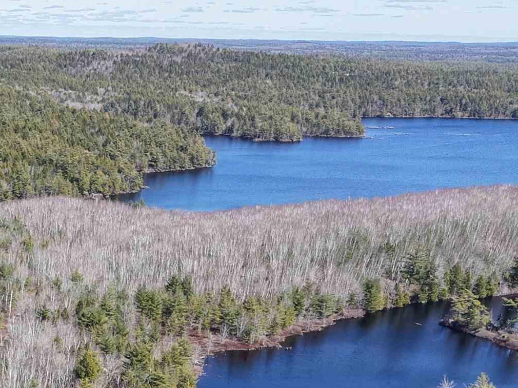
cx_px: -106
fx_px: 1092
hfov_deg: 24.2
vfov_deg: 18.2
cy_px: 563
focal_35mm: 73
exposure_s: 1/3000
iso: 200
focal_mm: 8.67
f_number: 1.8
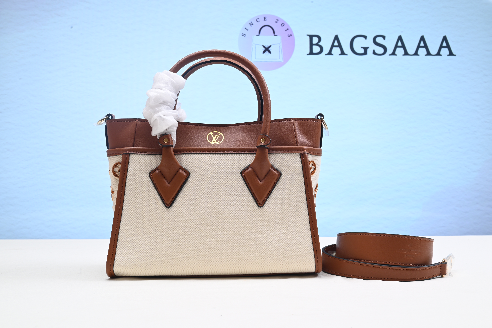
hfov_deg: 50.7
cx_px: 246
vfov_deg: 35.1
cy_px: 164
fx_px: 520
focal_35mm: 38
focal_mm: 38
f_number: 16
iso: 100
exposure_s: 1/2
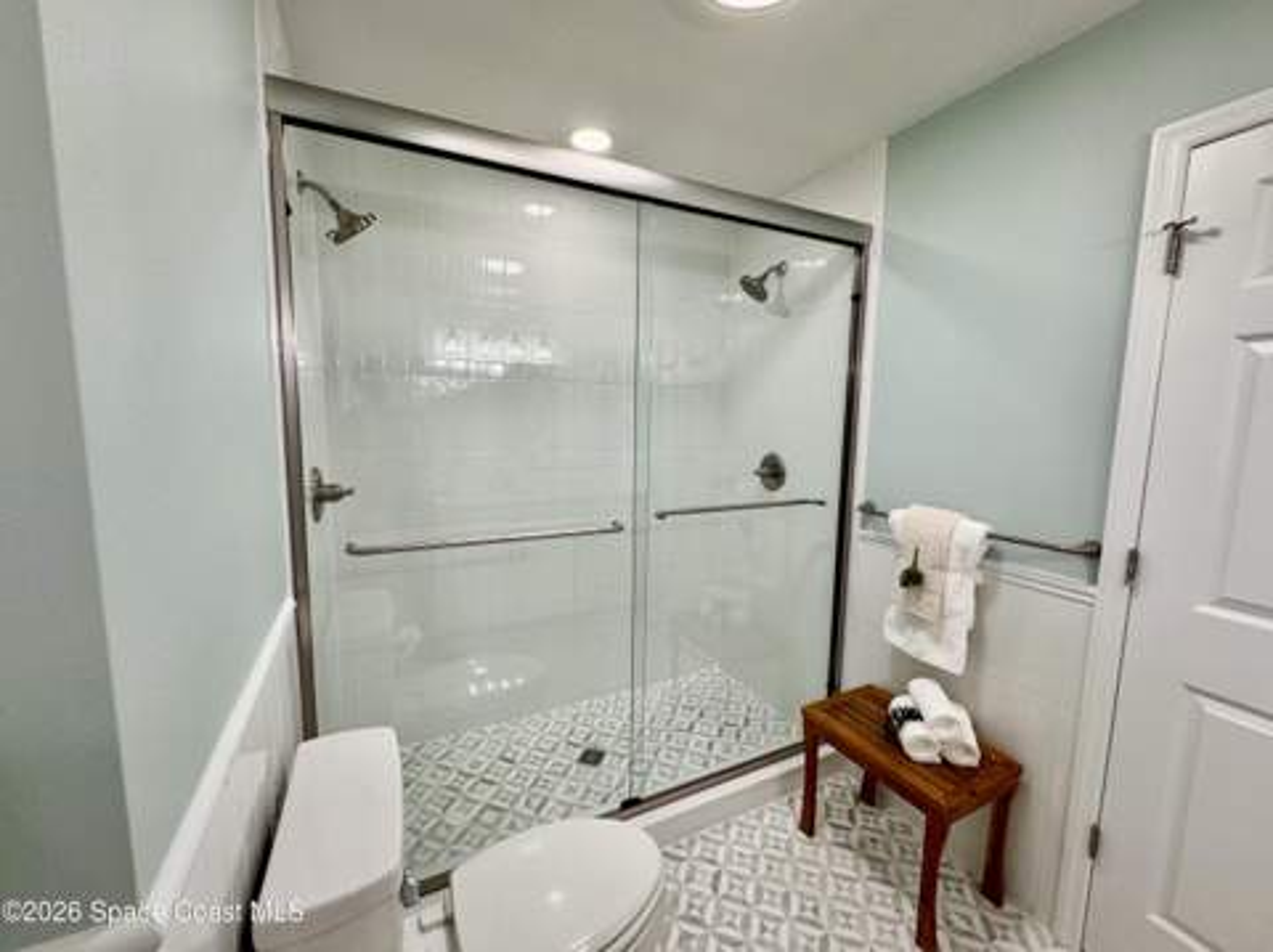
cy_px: 476
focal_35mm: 14
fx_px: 514
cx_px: 636
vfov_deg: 85.6
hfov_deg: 102.1
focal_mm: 2.22
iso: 80
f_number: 2.2
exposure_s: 1/120
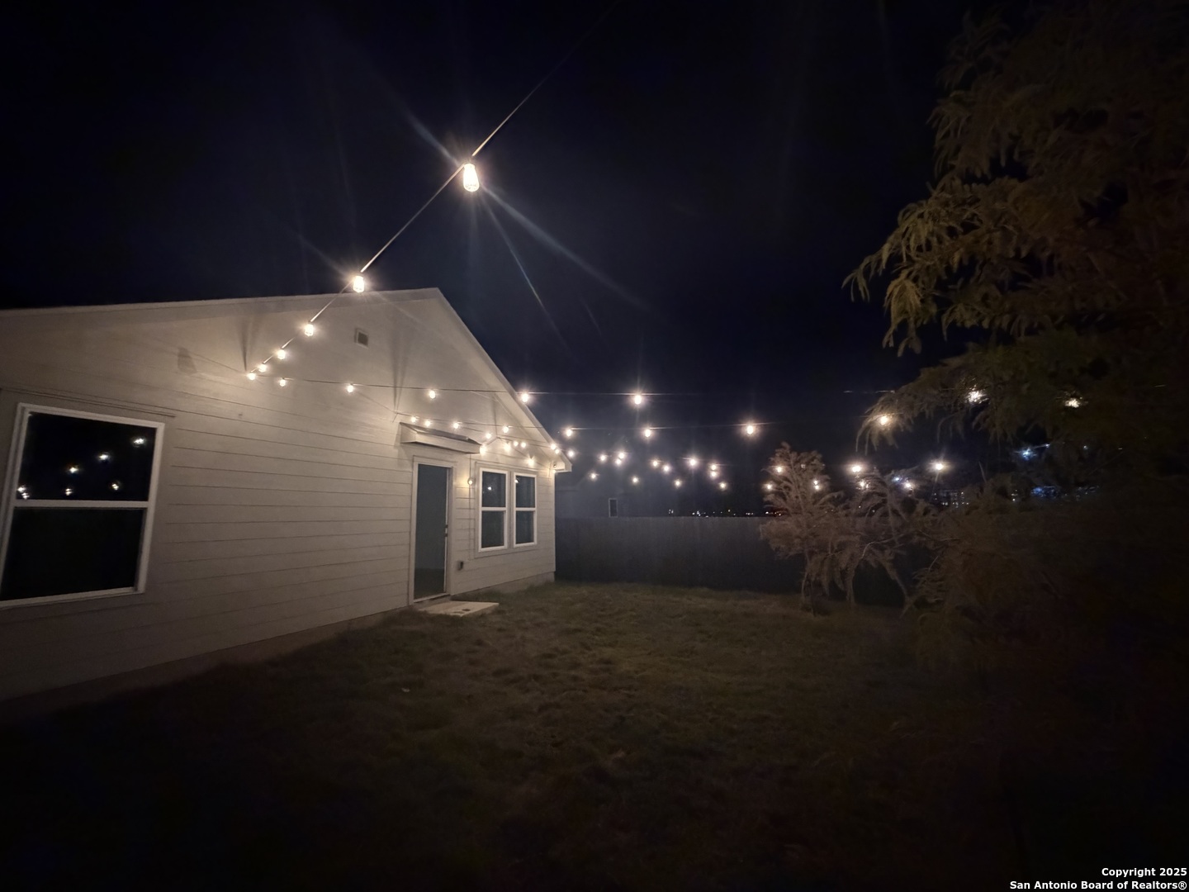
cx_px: 594
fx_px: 481
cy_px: 446
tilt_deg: +8.8
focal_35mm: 14
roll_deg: +2.1
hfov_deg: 102.1
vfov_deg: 85.7
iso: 2000
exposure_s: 1/30
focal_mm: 2.22
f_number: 2.2
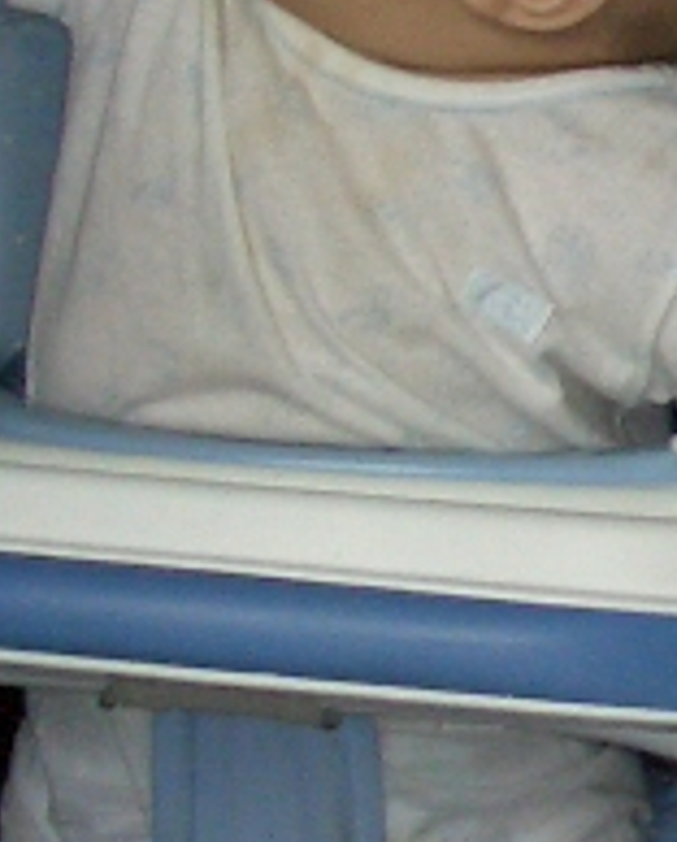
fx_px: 5293
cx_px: 1419
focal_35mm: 212
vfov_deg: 9.1
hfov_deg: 7.0
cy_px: 282
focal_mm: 7.1
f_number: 2.8
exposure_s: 1/60
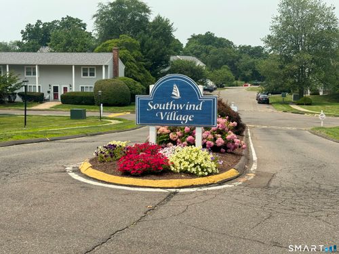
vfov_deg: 30.3
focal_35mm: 48
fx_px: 470
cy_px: 127
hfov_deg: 39.7
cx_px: 170
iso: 64
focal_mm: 6.76
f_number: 1.78
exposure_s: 1/3817
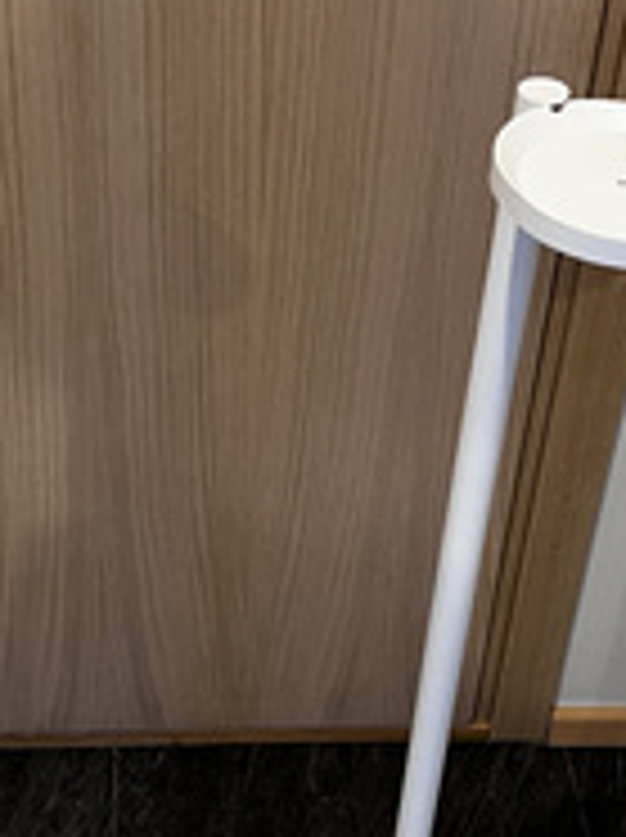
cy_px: 486
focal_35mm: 70
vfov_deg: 27.8
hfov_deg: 20.9
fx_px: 1692
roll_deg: -1.3
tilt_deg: -41.0
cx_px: 191
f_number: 1.6
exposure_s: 1/60
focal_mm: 5.1
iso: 320
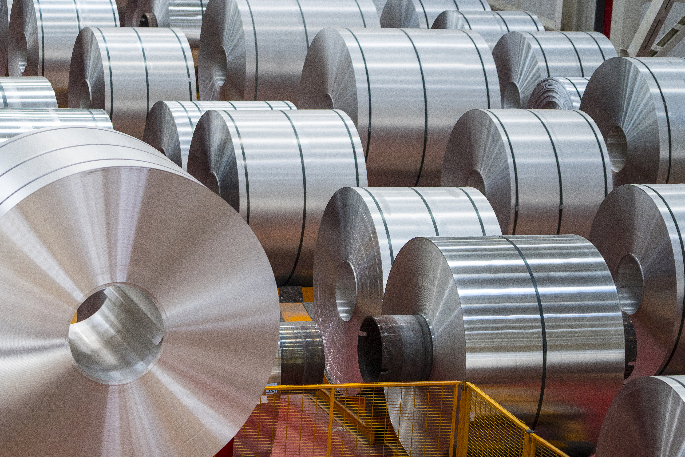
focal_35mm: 128
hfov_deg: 16.0
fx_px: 2436
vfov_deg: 10.7
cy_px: 216
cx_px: 206
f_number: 4
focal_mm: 91
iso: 1000
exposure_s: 1/200
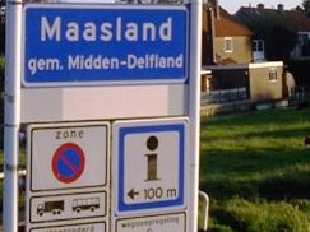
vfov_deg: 14.8
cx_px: 305
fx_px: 895
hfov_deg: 19.1
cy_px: 85
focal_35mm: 100
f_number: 8
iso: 64
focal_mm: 7.9
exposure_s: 1/60
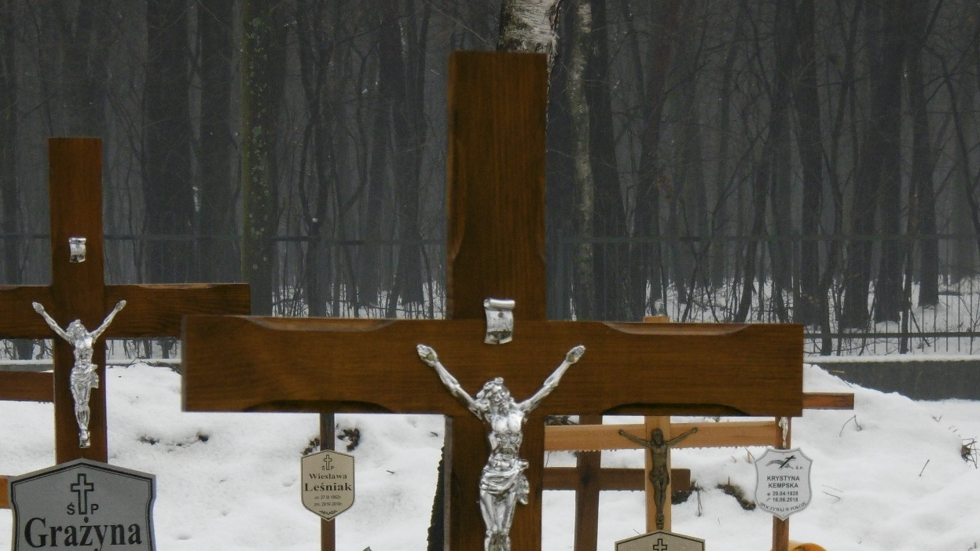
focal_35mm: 161
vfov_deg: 7.5
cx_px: 570
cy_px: 512
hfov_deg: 13.4
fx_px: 4185
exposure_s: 1/100
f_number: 4.7
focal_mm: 16.2
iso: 100
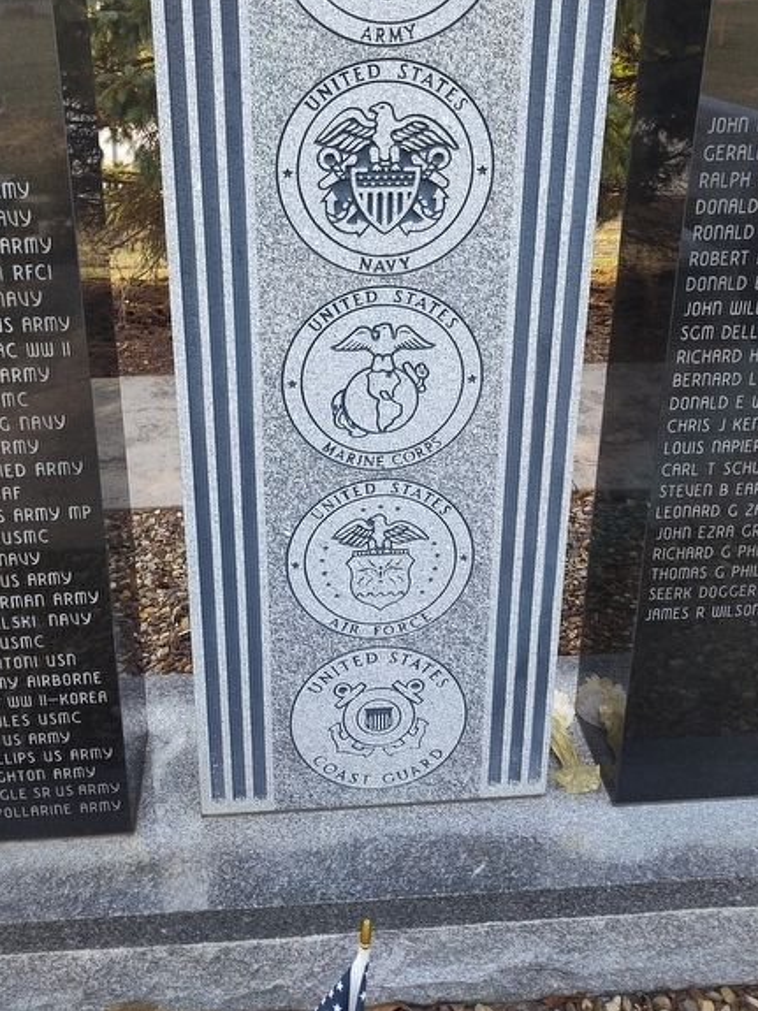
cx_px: 341
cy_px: 315
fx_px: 935
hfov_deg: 44.1
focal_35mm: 32
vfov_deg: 55.3
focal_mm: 5.56
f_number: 1.8
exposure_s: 1/200
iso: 147
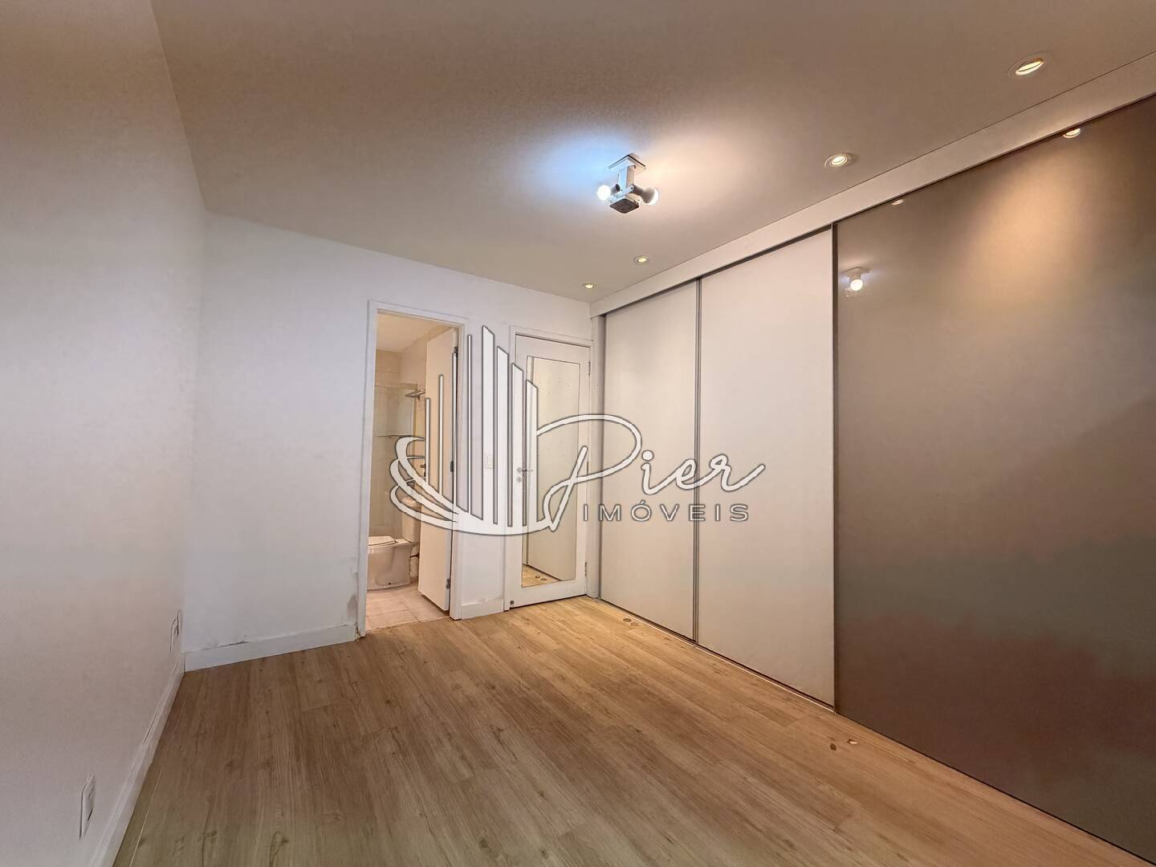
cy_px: 434
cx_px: 578
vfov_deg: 85.7
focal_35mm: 14
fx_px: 468
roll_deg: -0.5
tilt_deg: +2.1
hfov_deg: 102.1
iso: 200
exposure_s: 1/120
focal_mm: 2.22
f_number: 2.2
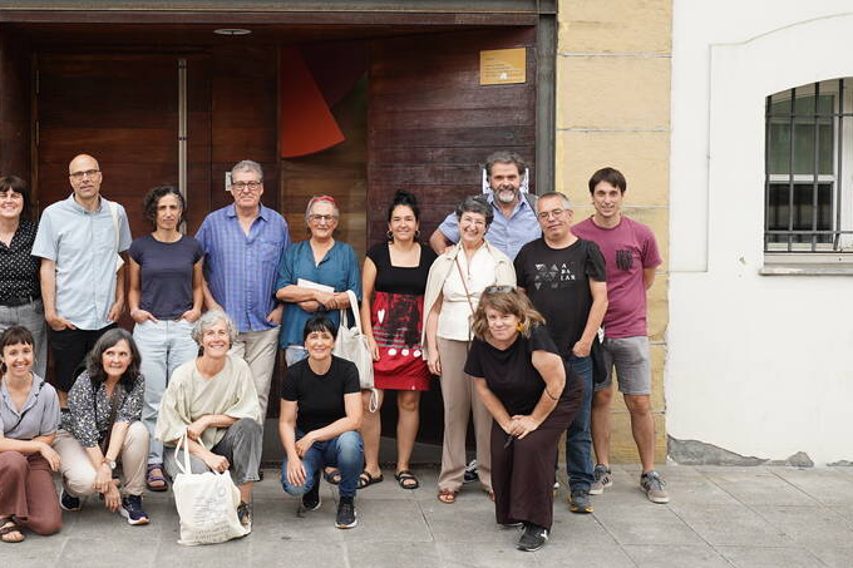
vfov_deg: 27.4
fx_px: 1161
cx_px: 265
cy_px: 191
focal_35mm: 49
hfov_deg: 39.7
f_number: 2.8
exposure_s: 1/320
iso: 200
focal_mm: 22
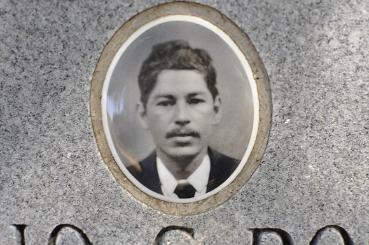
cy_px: 122
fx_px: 537
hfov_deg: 37.9
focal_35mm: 52
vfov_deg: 25.7
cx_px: 184
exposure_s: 1/60
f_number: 4
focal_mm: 35
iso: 400
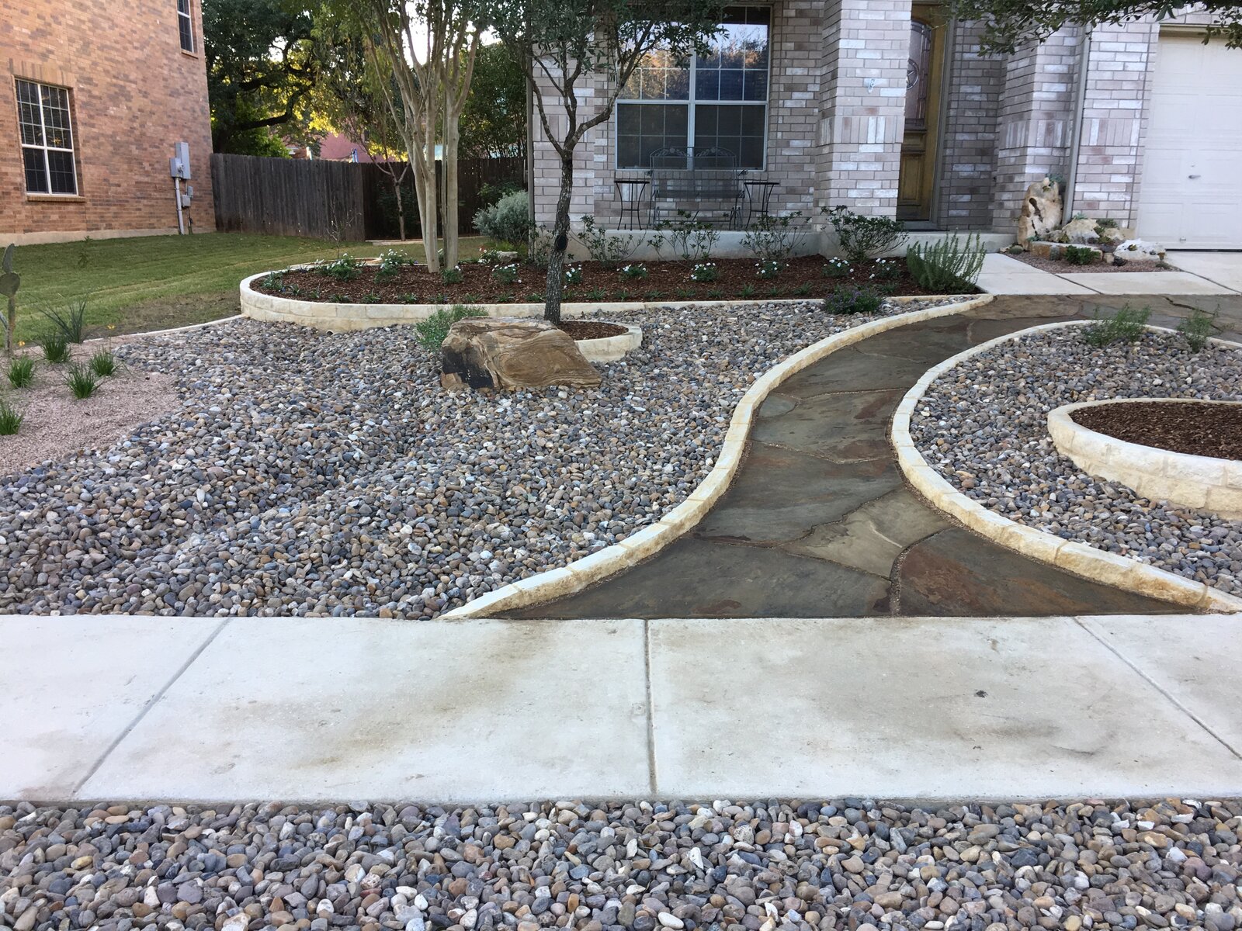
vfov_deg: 48.2
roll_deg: -1.1
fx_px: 1041
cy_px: 466
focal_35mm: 29
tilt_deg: -13.4
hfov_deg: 61.7
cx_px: 621
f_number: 2.2
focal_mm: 4.15
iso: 40
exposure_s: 1/120
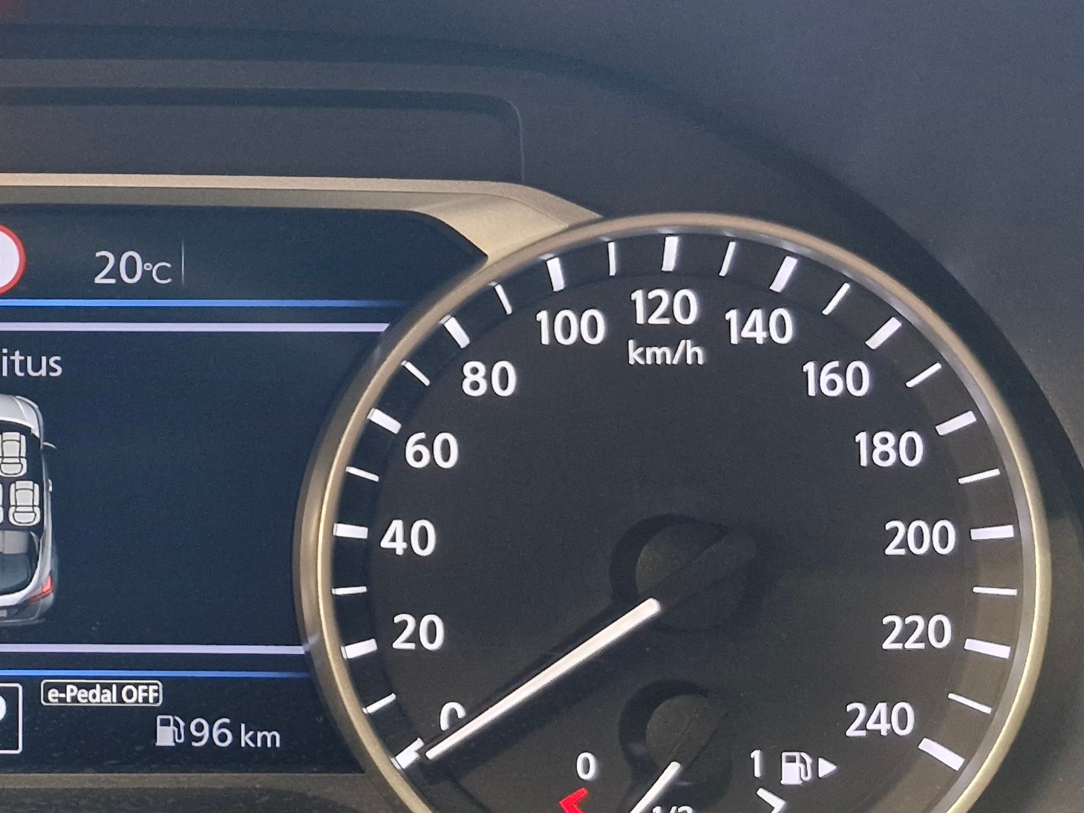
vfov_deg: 23.3
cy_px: 431
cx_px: -18
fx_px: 1973
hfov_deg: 28.7
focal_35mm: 63
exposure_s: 1/25
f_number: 1.8
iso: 640
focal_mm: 5.54
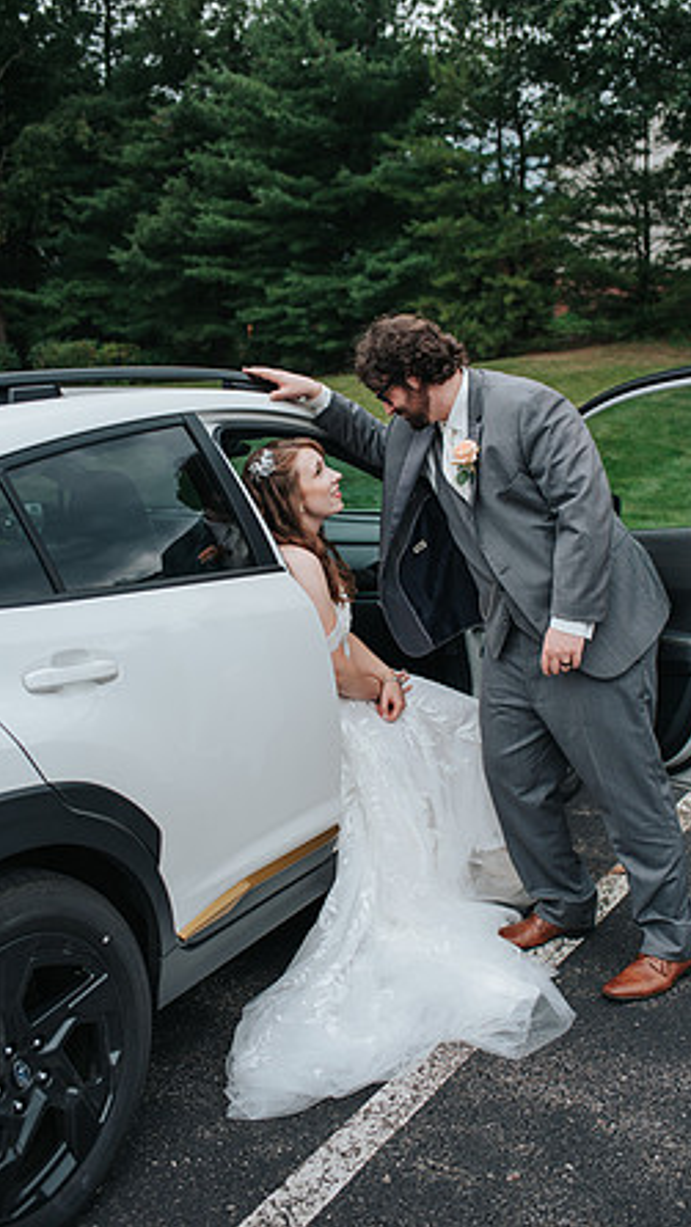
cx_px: 388
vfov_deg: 54.0
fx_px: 1205
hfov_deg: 32.0
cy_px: 614
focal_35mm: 37
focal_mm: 35
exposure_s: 1/1000
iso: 180
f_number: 3.2
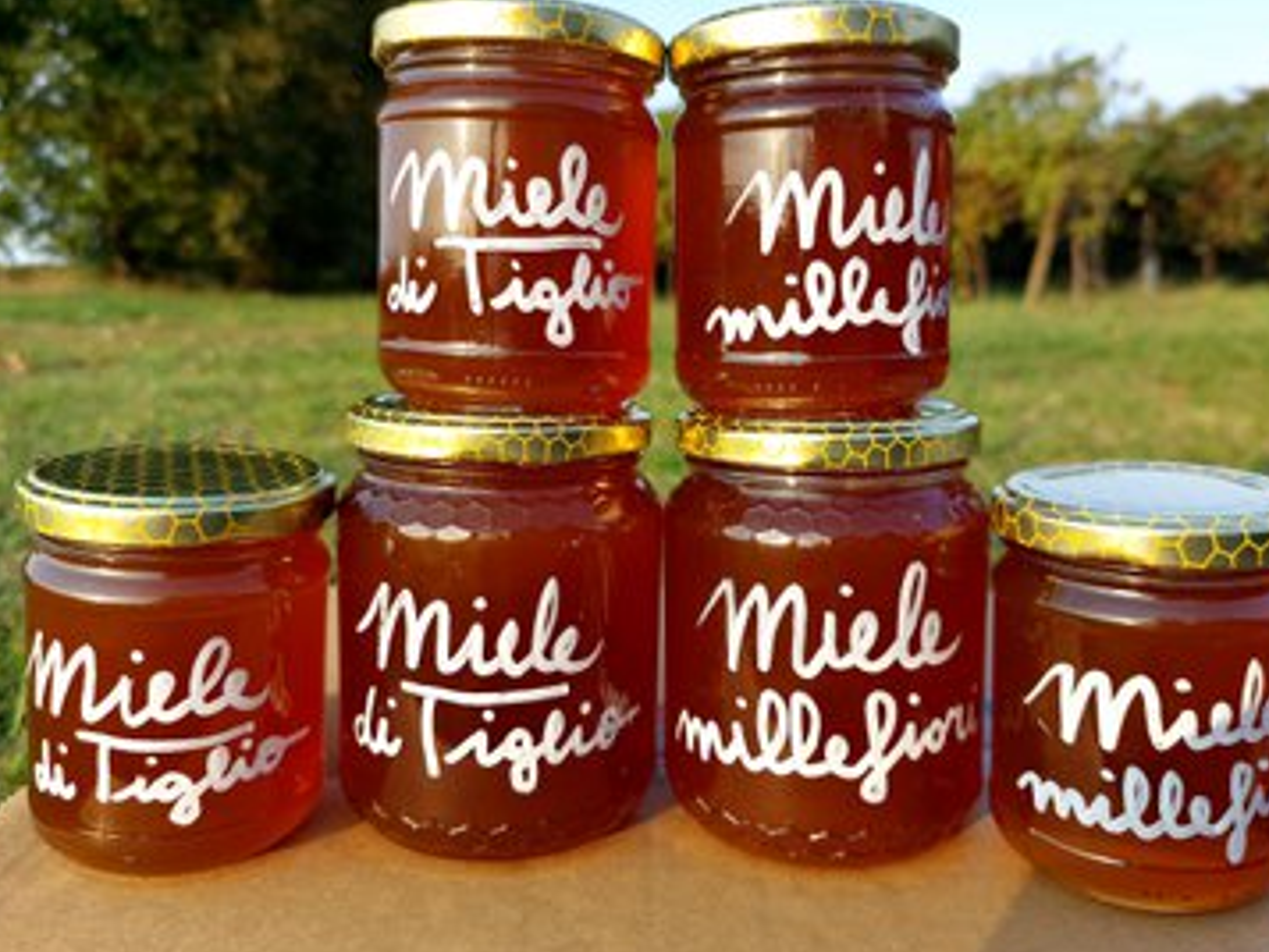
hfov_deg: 63.4
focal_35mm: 28
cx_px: 665
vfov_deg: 49.7
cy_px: 448
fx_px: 1027
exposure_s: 1/321
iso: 25
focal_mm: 5.23
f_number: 1.8
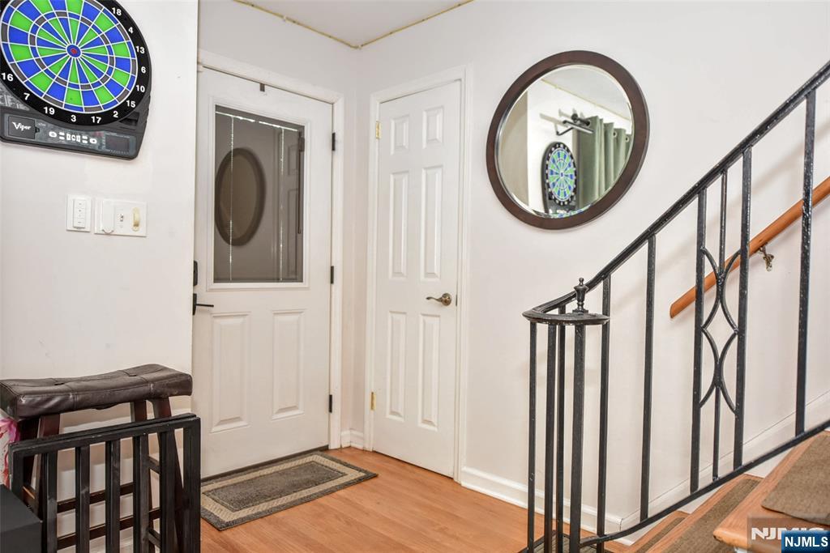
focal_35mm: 24
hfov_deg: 73.7
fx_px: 553
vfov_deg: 53.1
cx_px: 415
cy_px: 276
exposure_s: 1/60
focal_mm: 24
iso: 800
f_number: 2.8
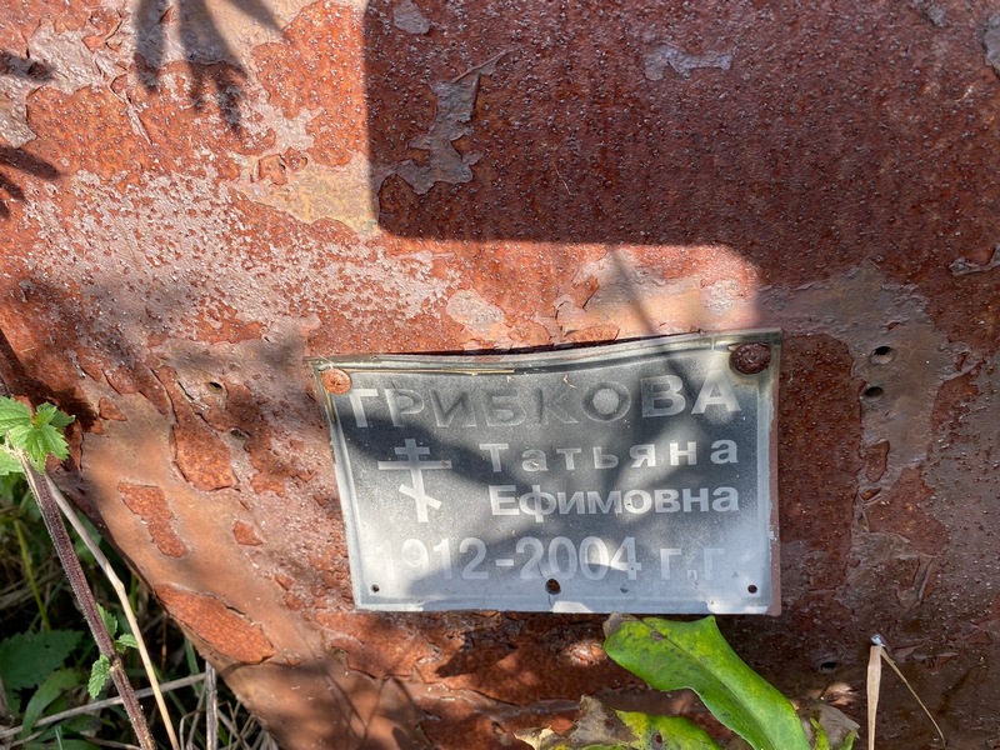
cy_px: 375
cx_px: 500
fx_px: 751
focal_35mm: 26
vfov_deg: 53.1
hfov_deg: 67.3
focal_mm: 4.25
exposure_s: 1/288
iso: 32
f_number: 1.8
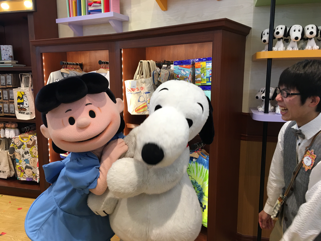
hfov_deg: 61.7
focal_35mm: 29
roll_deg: -0.7
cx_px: 160
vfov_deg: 48.2
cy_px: 120
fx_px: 269
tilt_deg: -9.3
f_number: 2.2
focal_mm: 4.15
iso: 40
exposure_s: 1/30
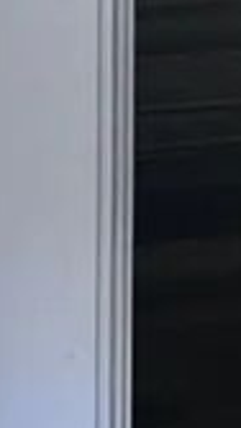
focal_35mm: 145
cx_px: 628
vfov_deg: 12.4
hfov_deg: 7.7
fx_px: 1646
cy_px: -516
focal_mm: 5.7
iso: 125
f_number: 1.5
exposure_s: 1/60
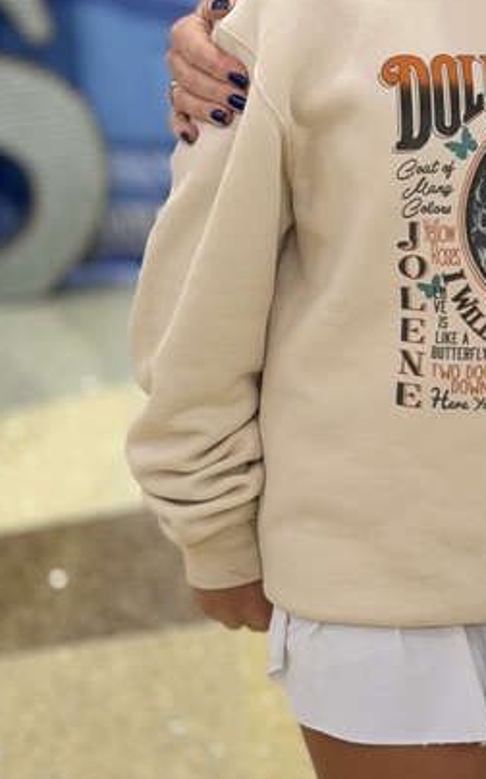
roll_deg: +0.1
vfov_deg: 16.2
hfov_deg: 9.8
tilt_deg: -13.8
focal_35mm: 129
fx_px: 2738
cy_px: 264
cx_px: 729
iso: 160
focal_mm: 6.76
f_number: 1.78
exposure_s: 1/60
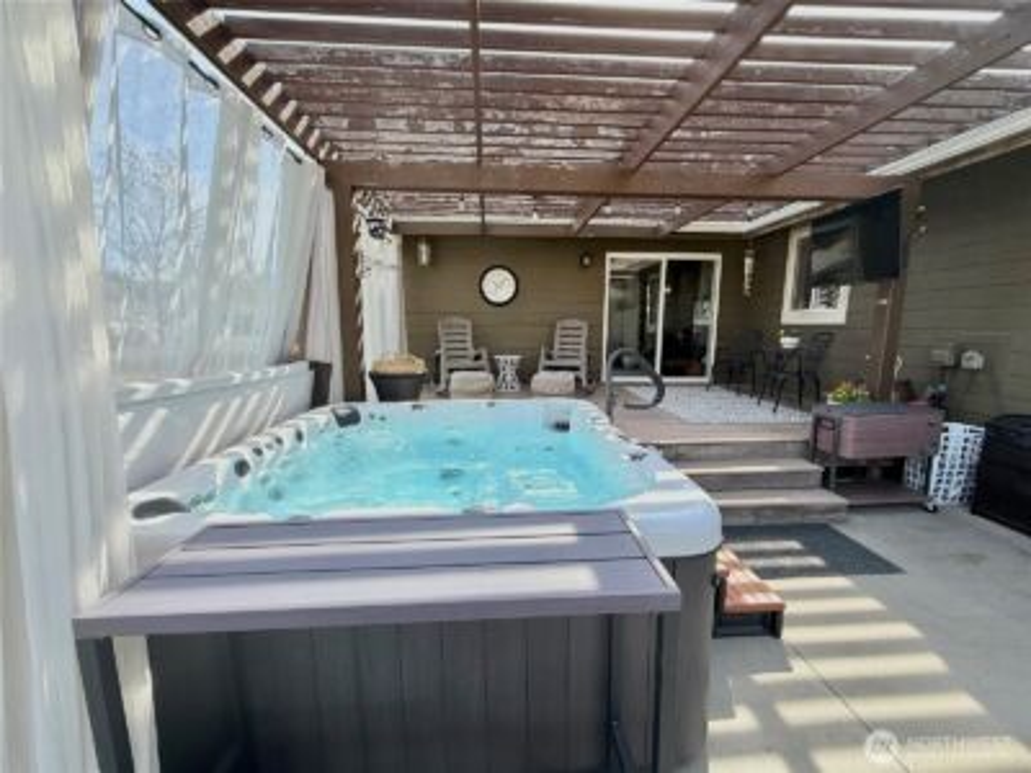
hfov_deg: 102.1
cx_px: 516
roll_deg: -0.4
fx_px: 417
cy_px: 386
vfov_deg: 85.7
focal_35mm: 14
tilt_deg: -7.9
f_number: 2.2
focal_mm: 2.22
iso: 50
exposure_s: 1/830
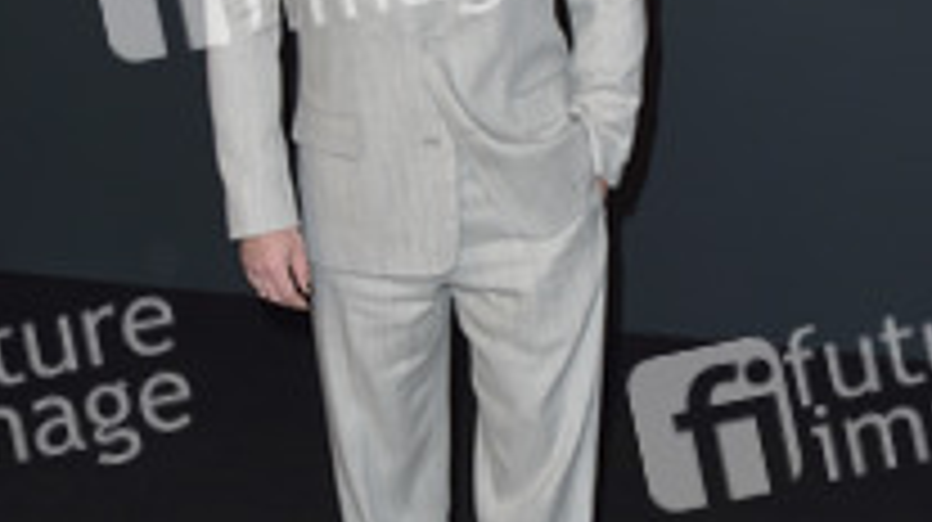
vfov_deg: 16.9
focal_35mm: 71
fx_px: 1753
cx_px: 452
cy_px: 180
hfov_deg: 29.8
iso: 320
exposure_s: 1/250
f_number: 6.3
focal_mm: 35
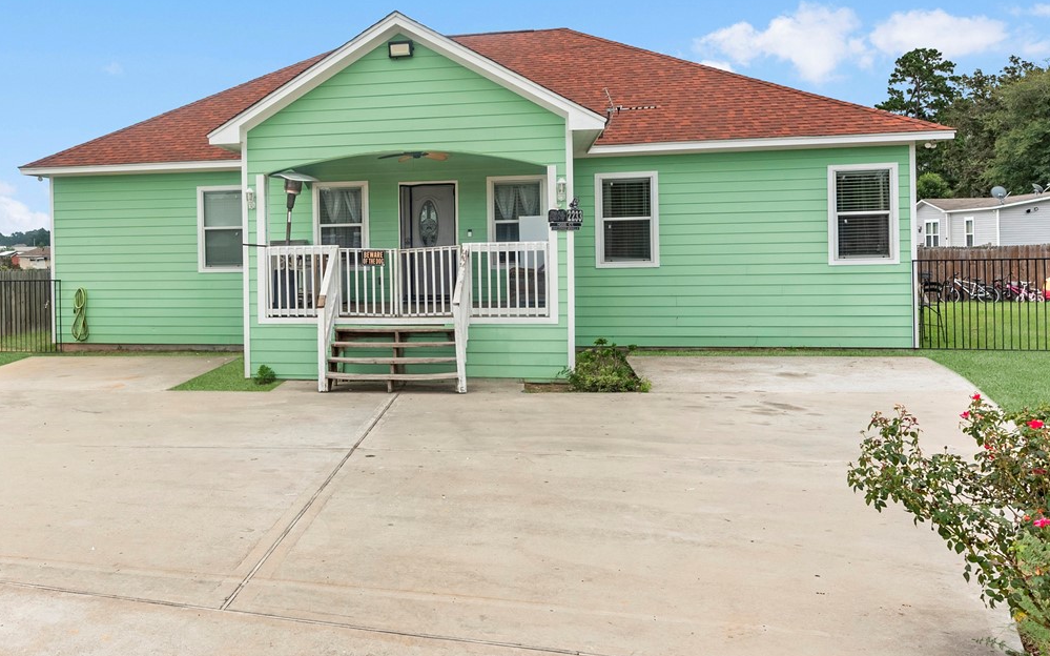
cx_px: 311
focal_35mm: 31
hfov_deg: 59.1
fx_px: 887
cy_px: 230
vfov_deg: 40.2
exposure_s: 1/40
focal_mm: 14
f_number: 9
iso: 100
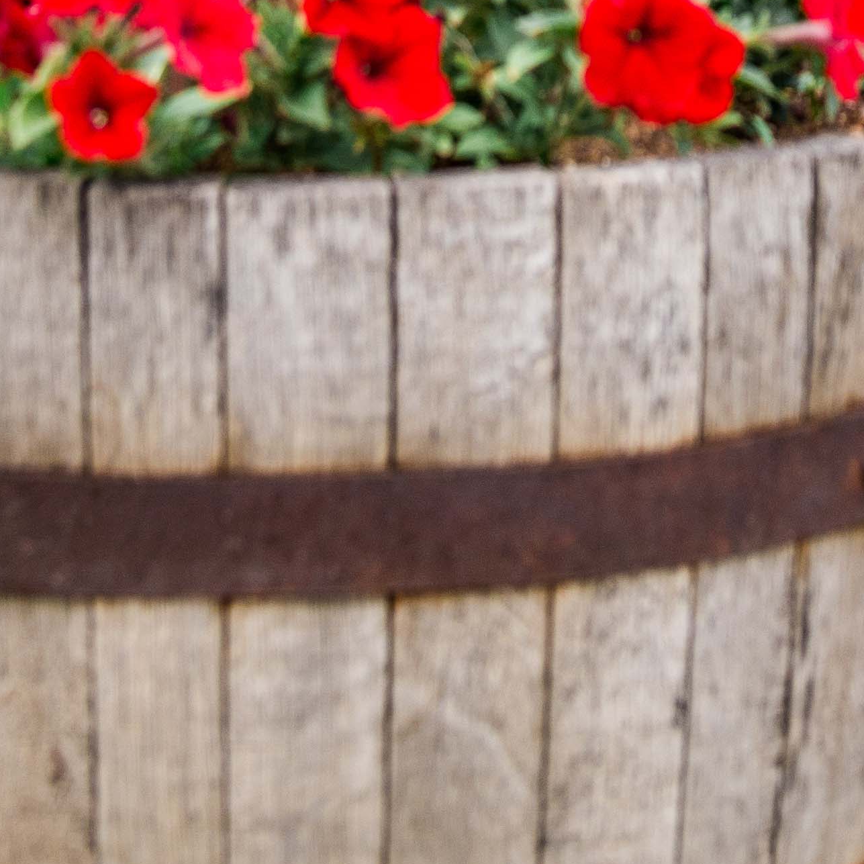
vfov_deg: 10.8
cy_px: -706
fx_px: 4264
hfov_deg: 11.5
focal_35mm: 151
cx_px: 731
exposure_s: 1/800
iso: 400
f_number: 5
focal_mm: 38
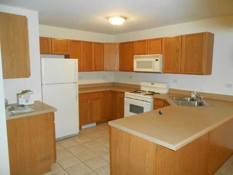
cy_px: 88
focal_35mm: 26
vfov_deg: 53.1
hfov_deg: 67.3
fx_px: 175
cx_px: 116
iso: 500
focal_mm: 4.6
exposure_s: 1/25
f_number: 3.5
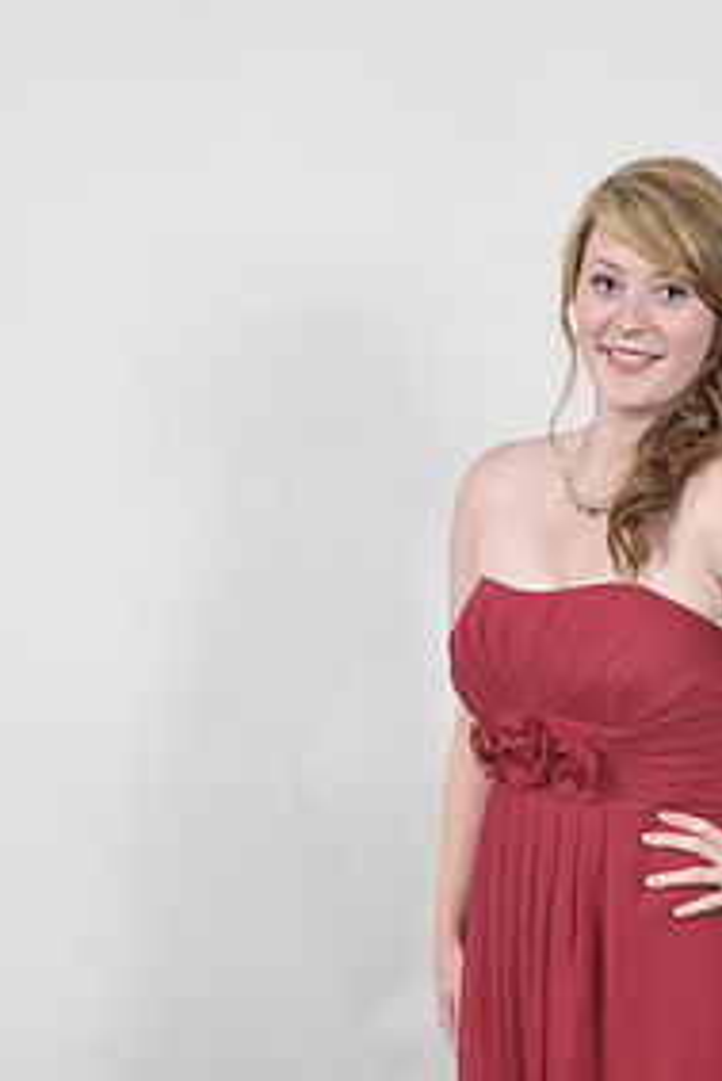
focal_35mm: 86
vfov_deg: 22.9
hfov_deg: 15.8
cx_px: 611
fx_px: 2584
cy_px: 1005
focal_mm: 42
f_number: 7.1
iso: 1000
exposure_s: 1/160
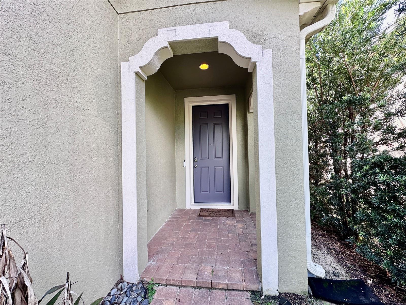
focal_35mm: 14
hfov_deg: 102.1
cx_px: 203
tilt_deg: +1.2
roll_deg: +1.8
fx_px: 164
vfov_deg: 85.7
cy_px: 152
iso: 40
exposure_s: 1/99
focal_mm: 2.22
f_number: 2.2
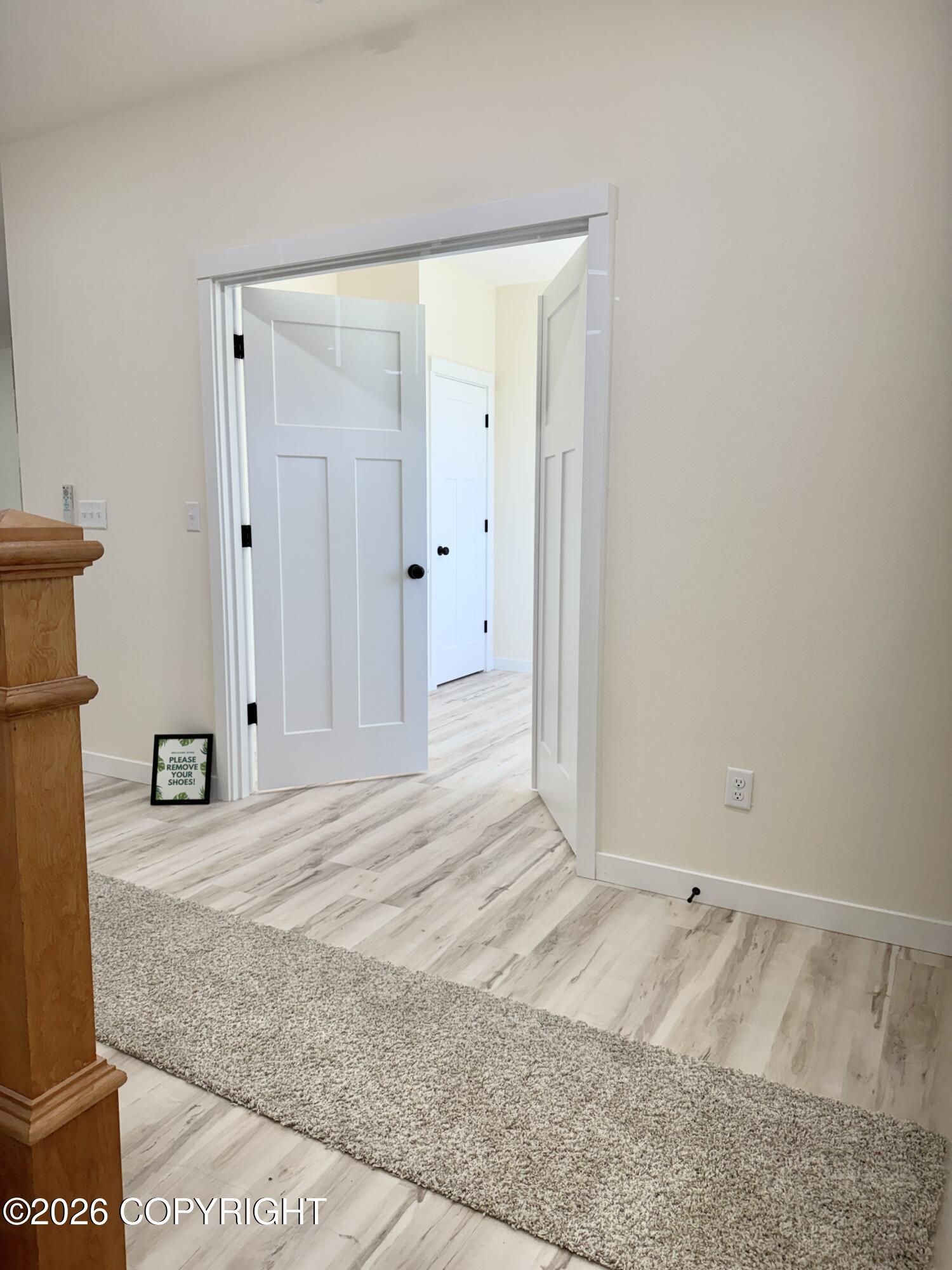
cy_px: 635
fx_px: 880
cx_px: 476
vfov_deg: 71.6
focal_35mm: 24
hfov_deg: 56.8
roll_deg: +0.6
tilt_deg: -7.8
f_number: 1.78
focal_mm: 6.76
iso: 80
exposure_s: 1/426
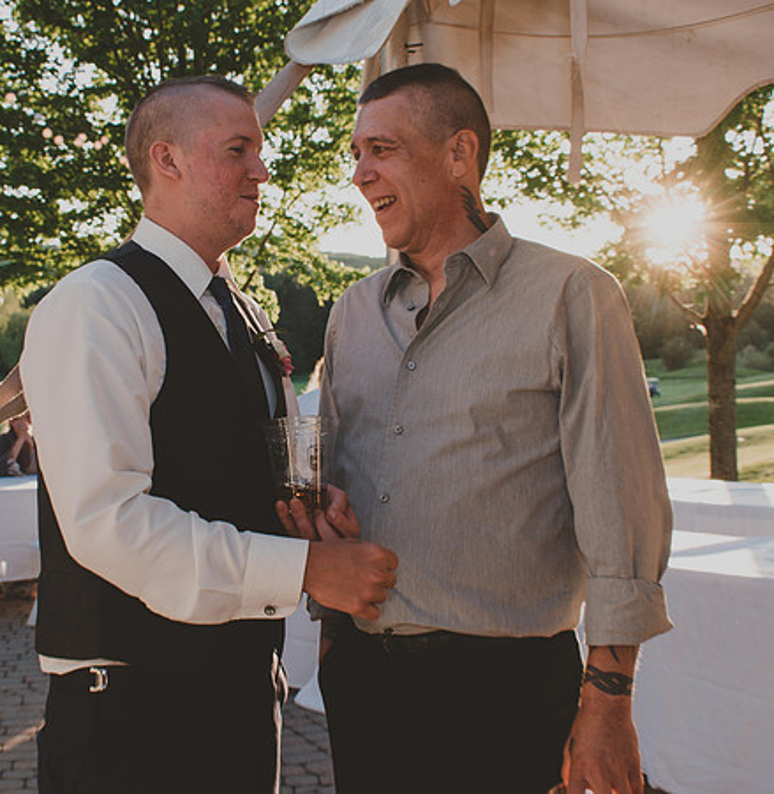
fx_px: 1230
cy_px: 366
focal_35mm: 48
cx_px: 272
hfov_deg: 34.7
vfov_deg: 35.7
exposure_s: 1/160
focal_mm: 23
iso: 100
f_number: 6.3
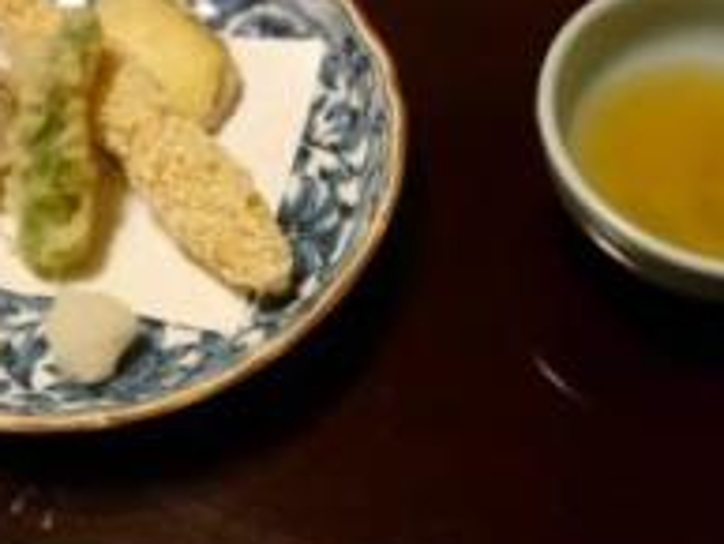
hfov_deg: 36.8
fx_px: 1088
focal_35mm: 52
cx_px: 353
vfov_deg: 28.0
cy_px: 321
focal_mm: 14
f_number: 3.5
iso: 1600
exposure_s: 1/25
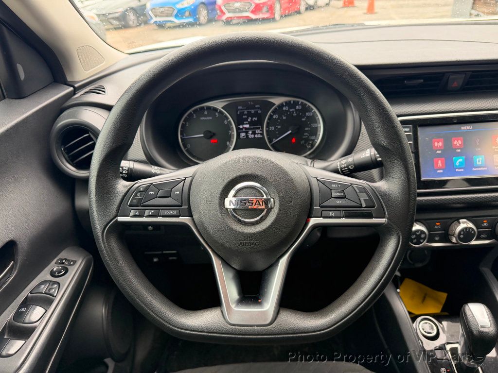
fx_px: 345
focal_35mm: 24
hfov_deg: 71.6
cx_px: 249
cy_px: 186
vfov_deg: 56.8
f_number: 1.78
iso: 200
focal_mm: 6.76
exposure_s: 1/160
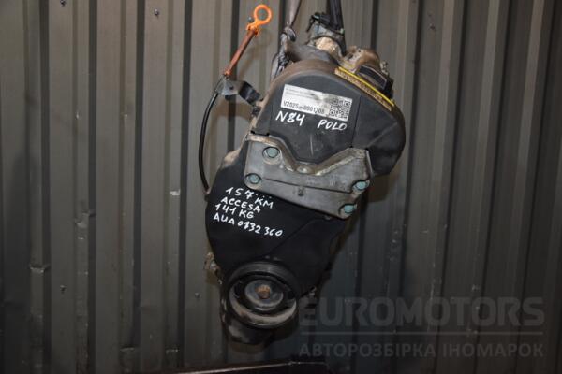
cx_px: 281
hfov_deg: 57.2
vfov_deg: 40.0
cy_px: 187
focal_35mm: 33
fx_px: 515
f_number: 5
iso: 800
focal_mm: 22
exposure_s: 1/60
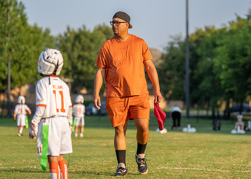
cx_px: 136
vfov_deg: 9.6
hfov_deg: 13.5
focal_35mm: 149
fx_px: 1064
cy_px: 83
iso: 250
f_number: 2.8
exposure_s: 1/3200
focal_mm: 122
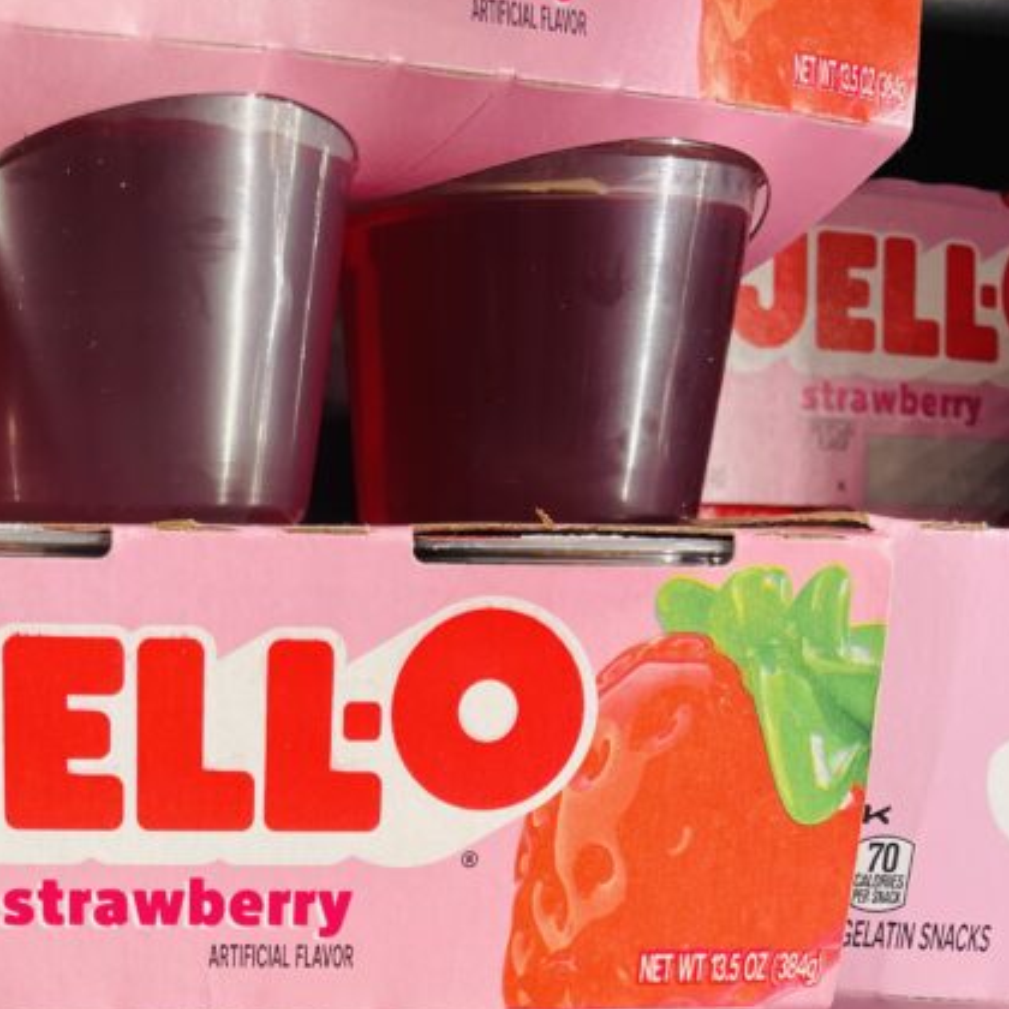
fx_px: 1847
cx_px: 178
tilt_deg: -18.6
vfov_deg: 27.0
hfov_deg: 29.7
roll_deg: -1.2
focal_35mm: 56
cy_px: 1213
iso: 50
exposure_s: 1/62
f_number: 1.6
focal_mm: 4.2
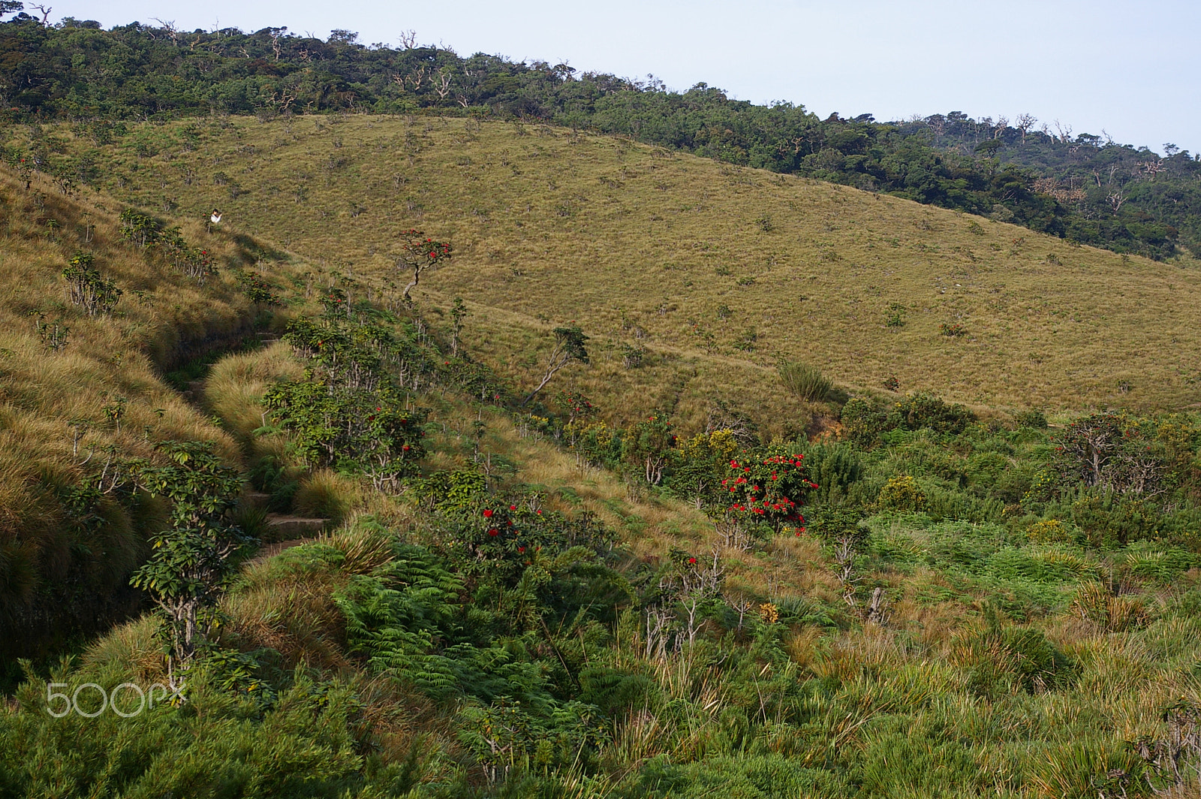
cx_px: 600
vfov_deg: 18.2
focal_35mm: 75
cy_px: 400
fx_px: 2500
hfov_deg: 27.0
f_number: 8
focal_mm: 50
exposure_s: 1/250
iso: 200
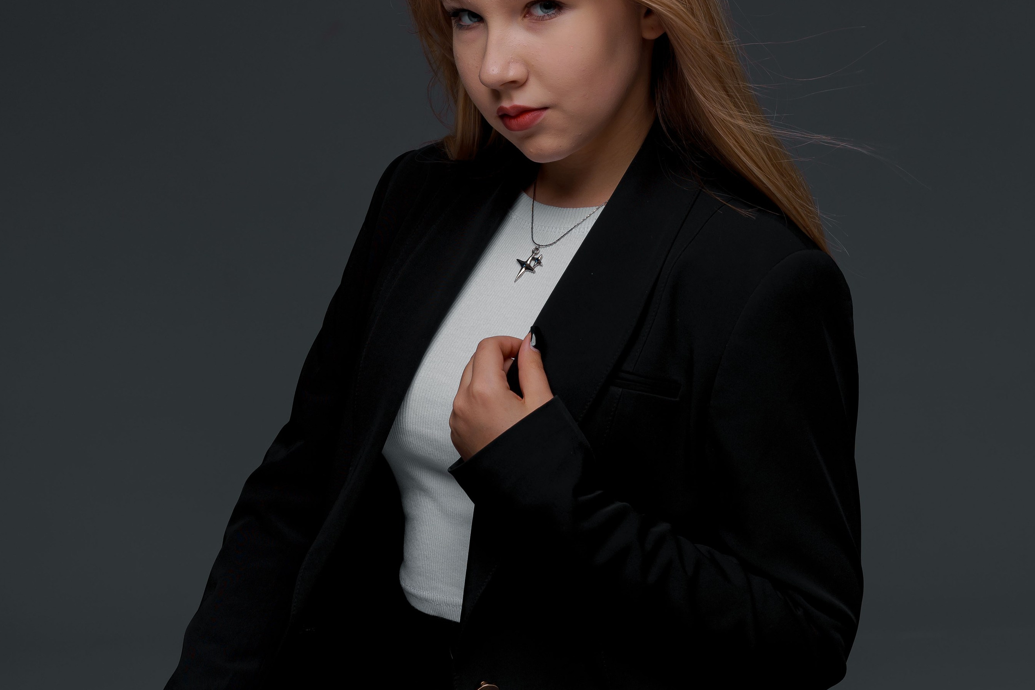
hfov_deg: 22.4
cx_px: 518
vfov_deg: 15.0
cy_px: 177
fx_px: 2616
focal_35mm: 91
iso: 100
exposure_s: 1/125
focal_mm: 60
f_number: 7.1
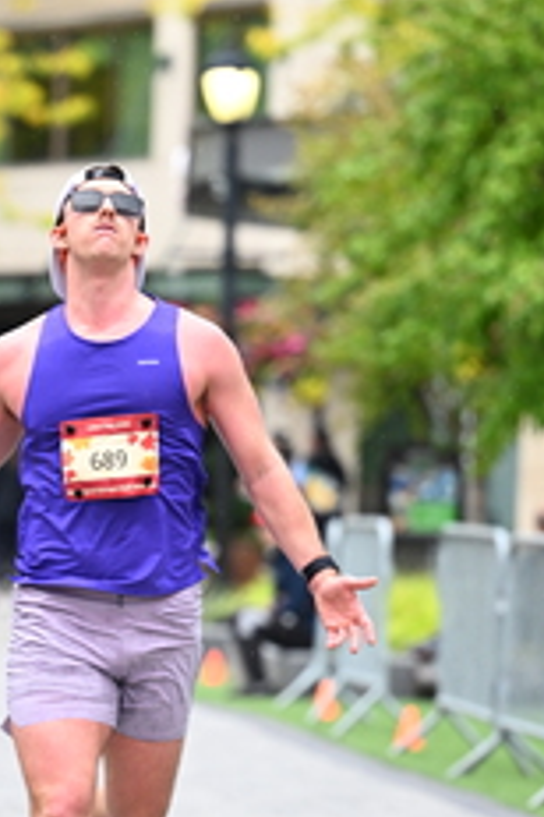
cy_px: 520
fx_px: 7298
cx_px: 44
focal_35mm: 322
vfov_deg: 6.4
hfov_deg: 4.3
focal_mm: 135
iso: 1250
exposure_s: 1/1600
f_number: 2.8
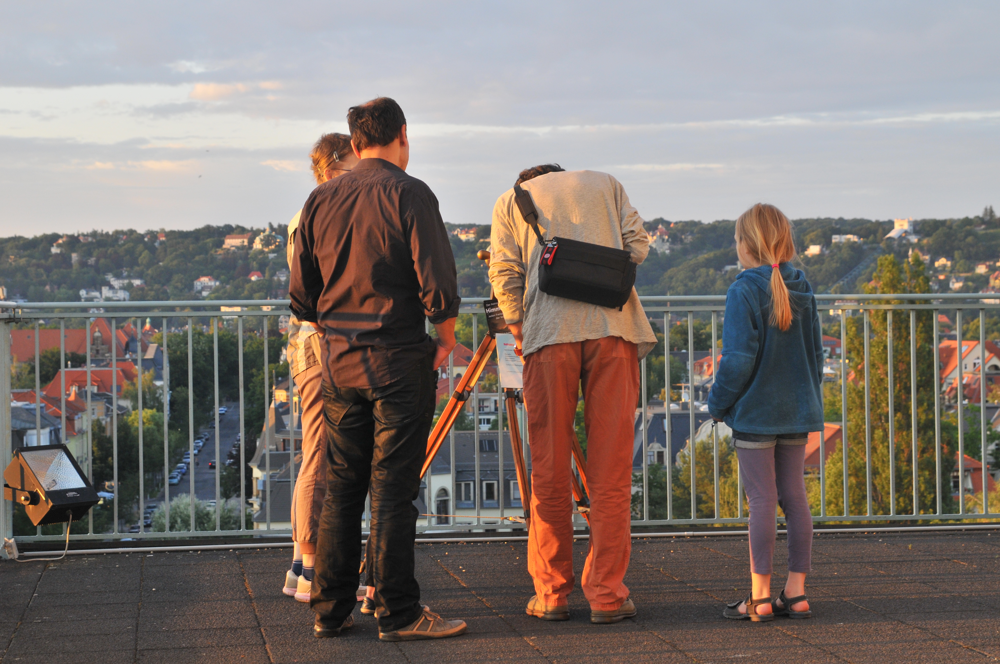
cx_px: 500
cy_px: 332
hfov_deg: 24.6
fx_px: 2289
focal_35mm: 82
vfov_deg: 16.5
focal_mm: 55
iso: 400
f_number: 9
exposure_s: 1/80
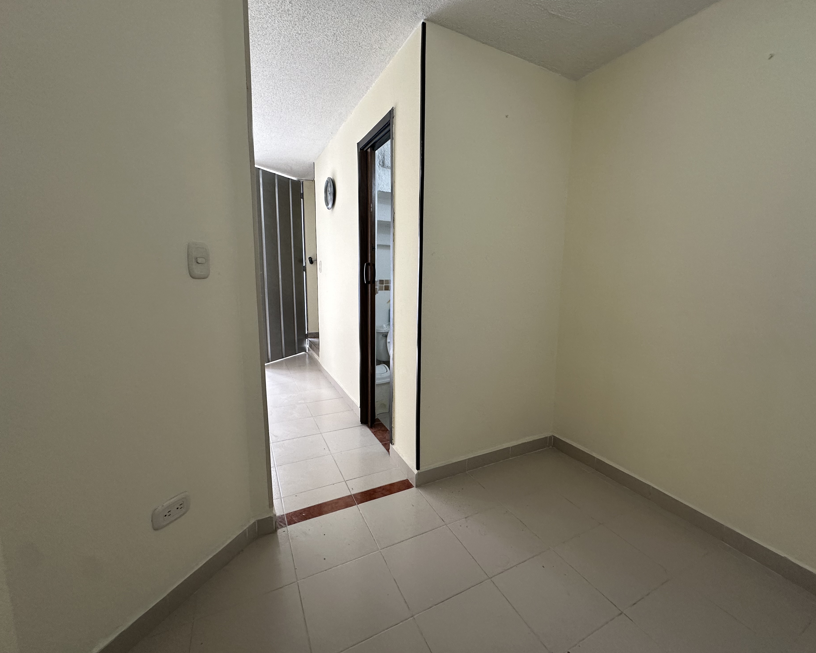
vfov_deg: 84.0
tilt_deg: -7.4
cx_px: 435
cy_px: 319
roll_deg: -0.8
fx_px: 362
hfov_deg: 96.6
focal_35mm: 15
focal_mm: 2.22
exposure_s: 1/120
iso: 200
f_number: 2.2
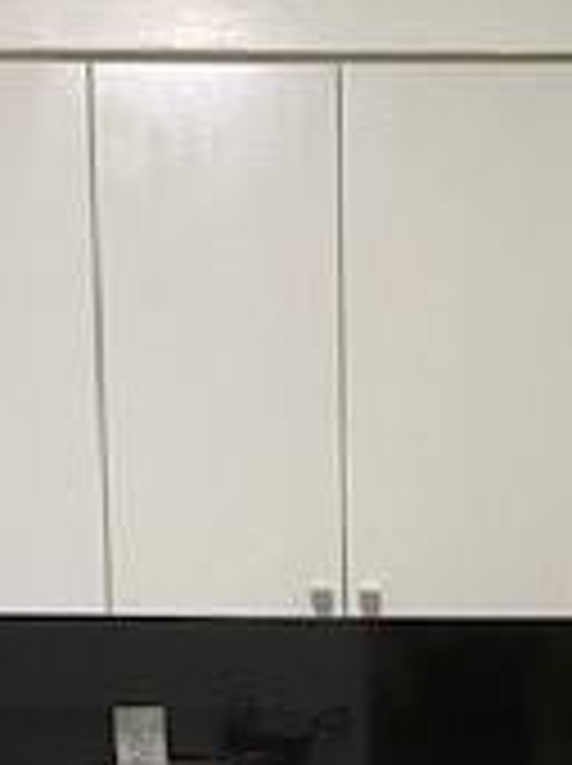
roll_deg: -0.5
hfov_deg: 15.0
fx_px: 2165
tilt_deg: -9.0
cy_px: 958
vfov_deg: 18.8
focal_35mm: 98
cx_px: 464
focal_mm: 4.25
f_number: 1.8
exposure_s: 1/60
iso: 125
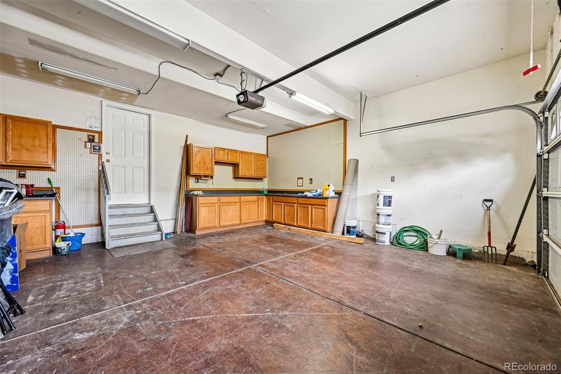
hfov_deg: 104.3
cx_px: 280
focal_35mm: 14
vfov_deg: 81.2
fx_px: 218
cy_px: 187
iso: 400
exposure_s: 1/4
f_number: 8
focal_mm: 14
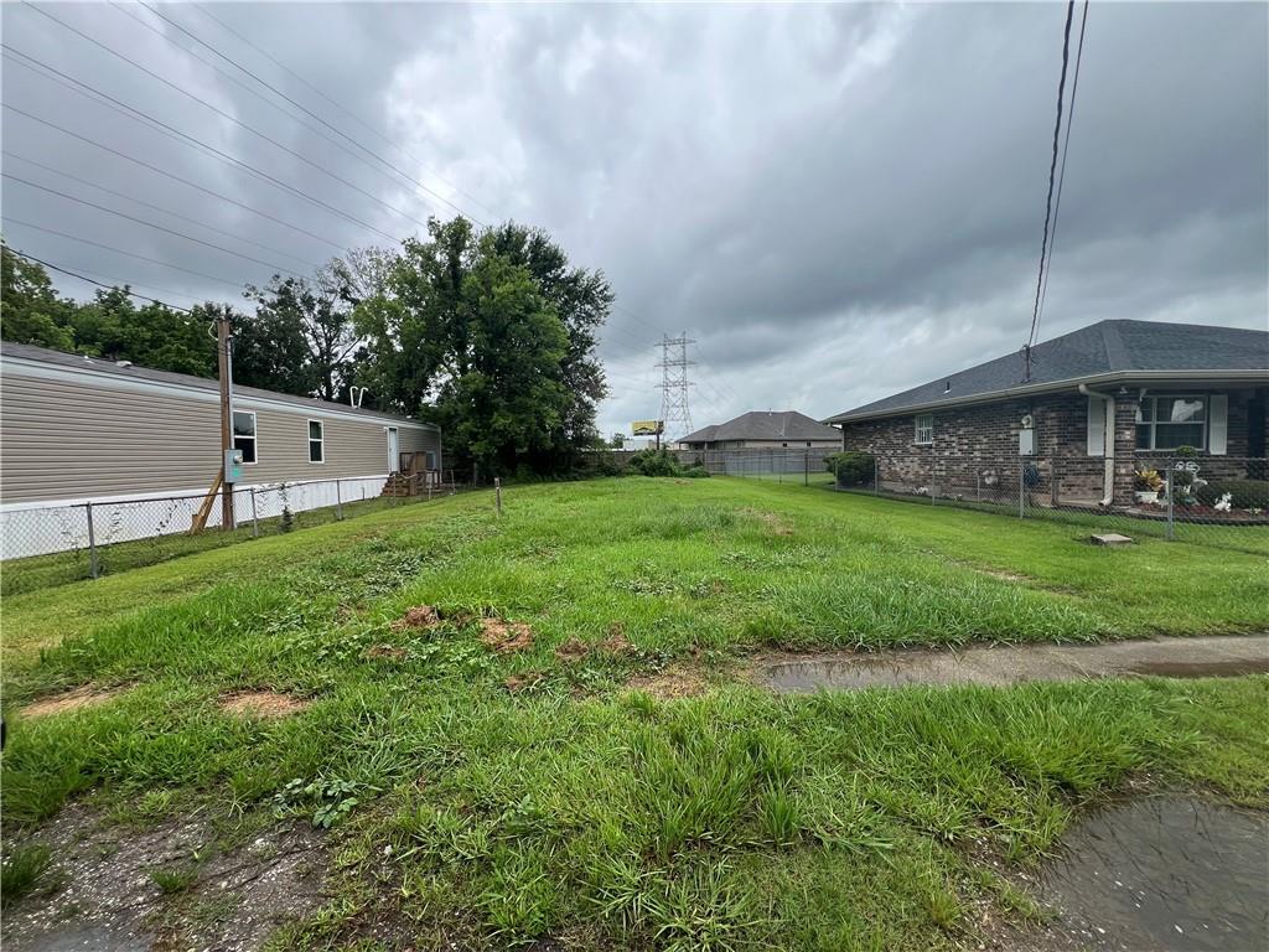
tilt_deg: -2.9
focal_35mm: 13
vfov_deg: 89.9
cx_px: 634
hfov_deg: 106.2
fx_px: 477
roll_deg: +0.9
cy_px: 476
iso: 32
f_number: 1.8
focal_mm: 1.57
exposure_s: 1/669
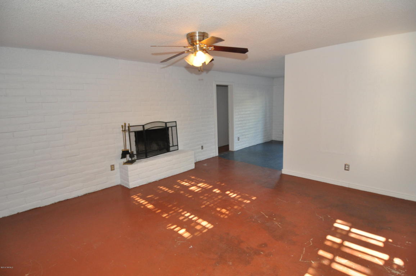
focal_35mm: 18
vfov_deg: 67.3
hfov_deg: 90.1
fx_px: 208
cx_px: 208
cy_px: 138
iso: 800
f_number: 4
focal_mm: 12
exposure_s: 1/60
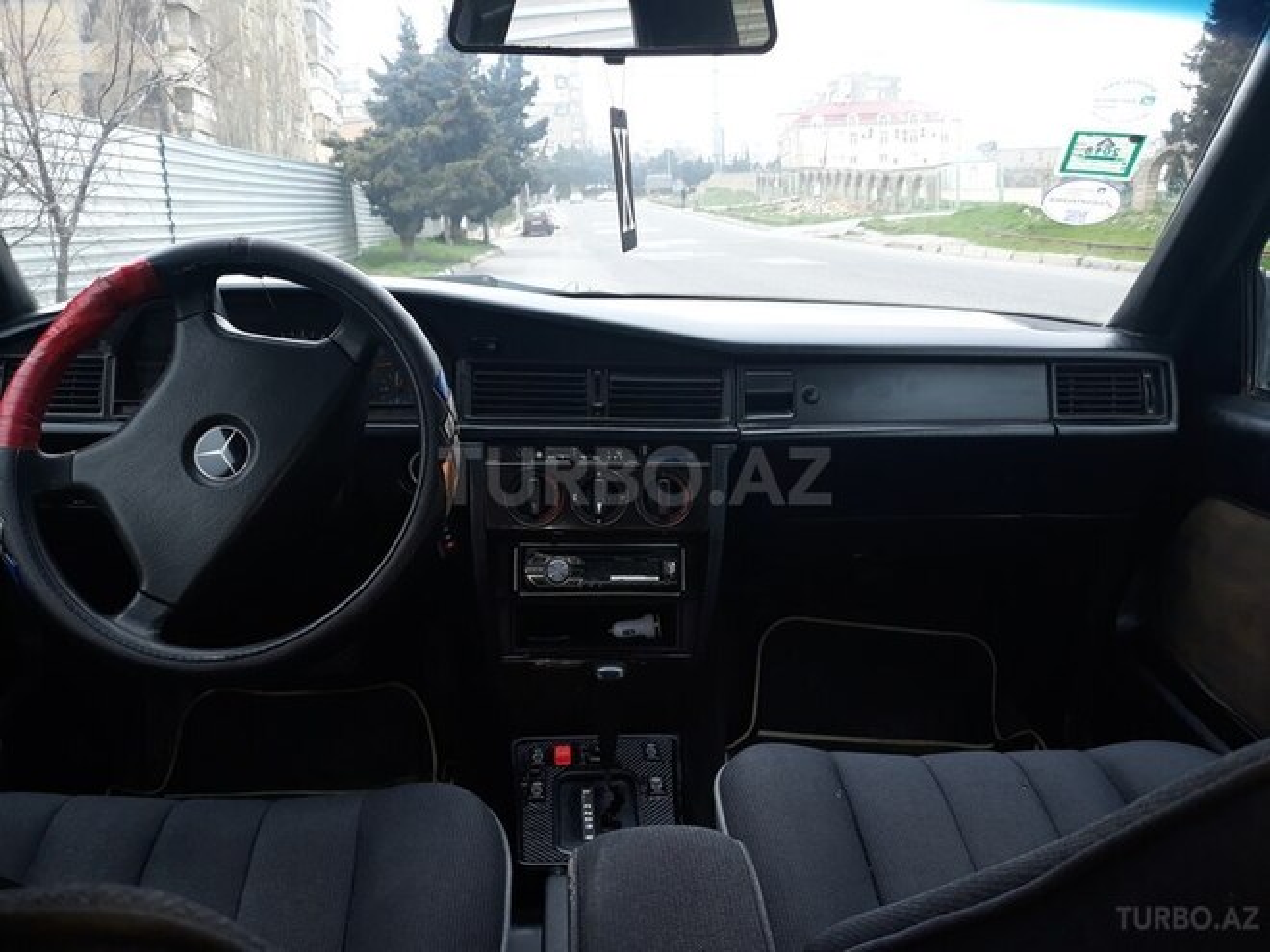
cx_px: 635
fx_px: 991
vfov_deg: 51.4
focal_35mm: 27
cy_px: 476
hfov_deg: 65.3
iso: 40
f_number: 1.7
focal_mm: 3.71
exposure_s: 1/175
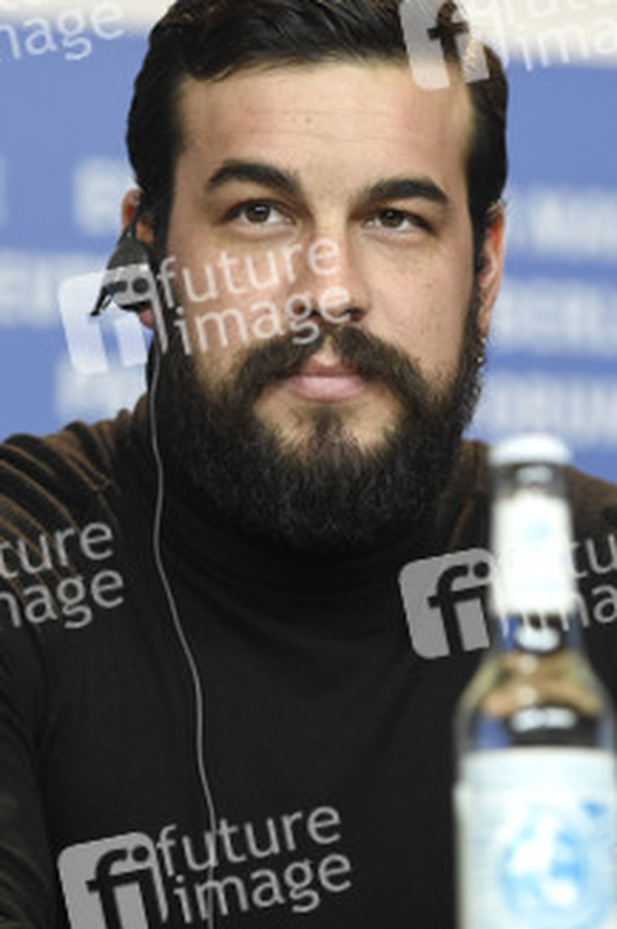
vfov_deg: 9.0
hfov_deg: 6.0
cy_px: 449
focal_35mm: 230
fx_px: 5921
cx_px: 287
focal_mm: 125
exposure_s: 1/400
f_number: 3.2
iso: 1250
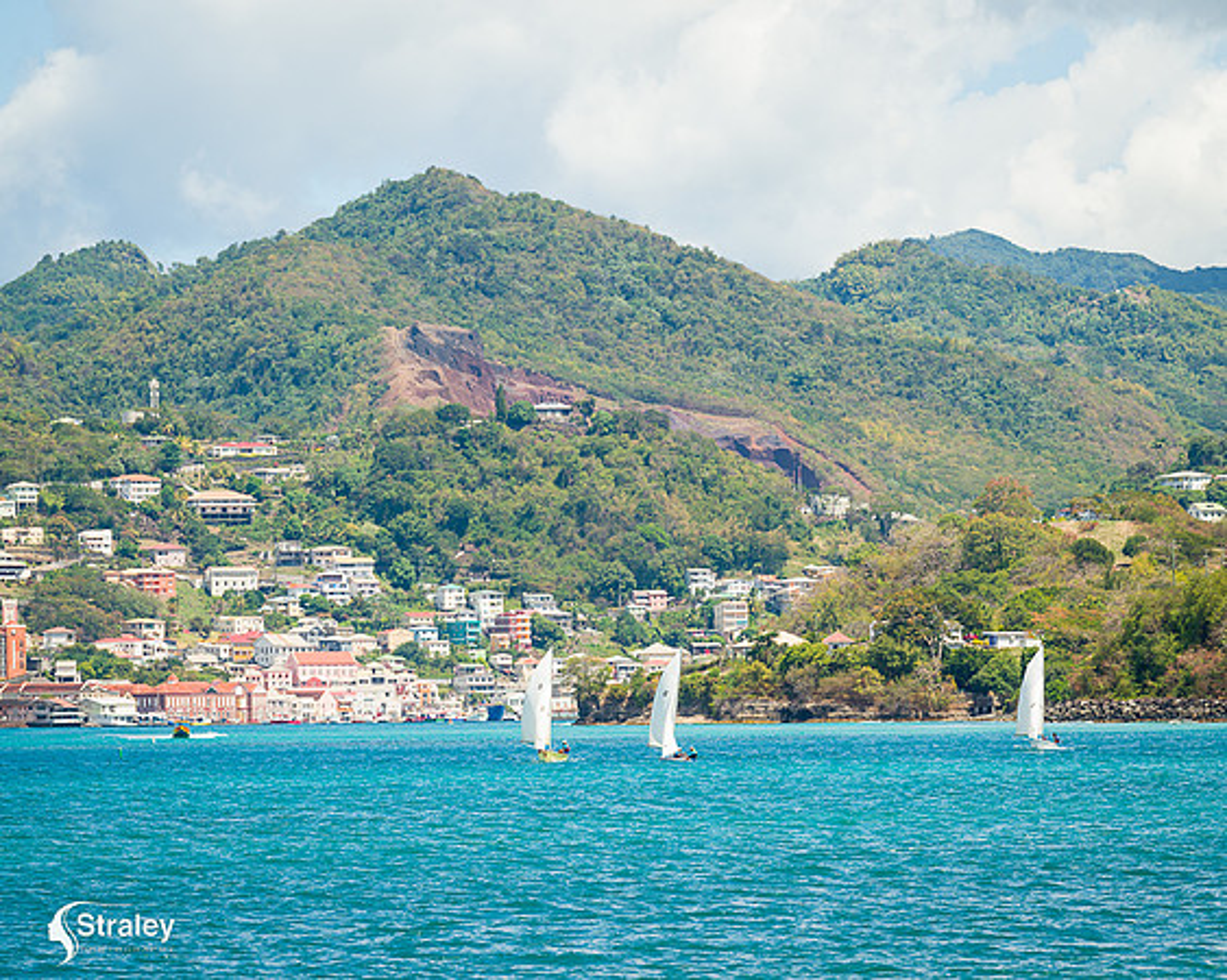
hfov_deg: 8.3
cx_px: 722
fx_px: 8505
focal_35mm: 234
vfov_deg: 6.6
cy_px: 486
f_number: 6.3
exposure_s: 1/320
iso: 100
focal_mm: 200
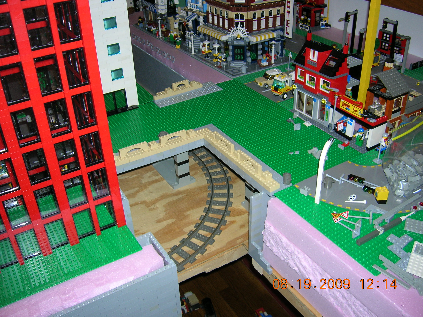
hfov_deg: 54.0
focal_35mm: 34
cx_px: 212
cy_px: 158
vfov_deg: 41.8
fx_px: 415
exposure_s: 1/60.1
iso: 50
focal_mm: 5.7
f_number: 2.9
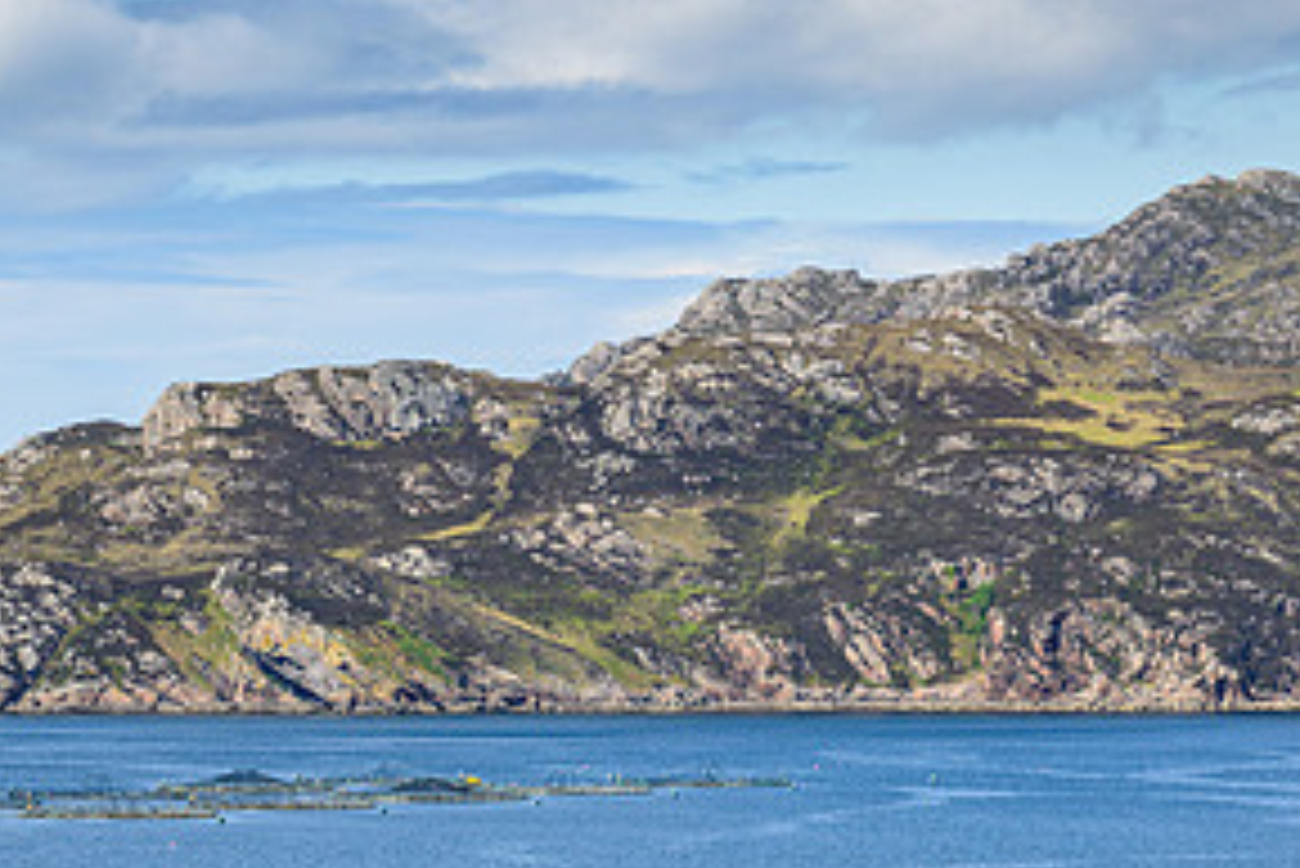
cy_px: 636
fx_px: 9791
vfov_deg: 5.1
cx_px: 423
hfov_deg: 7.6
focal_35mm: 271
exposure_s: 1/400
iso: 100
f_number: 6.3
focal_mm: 135
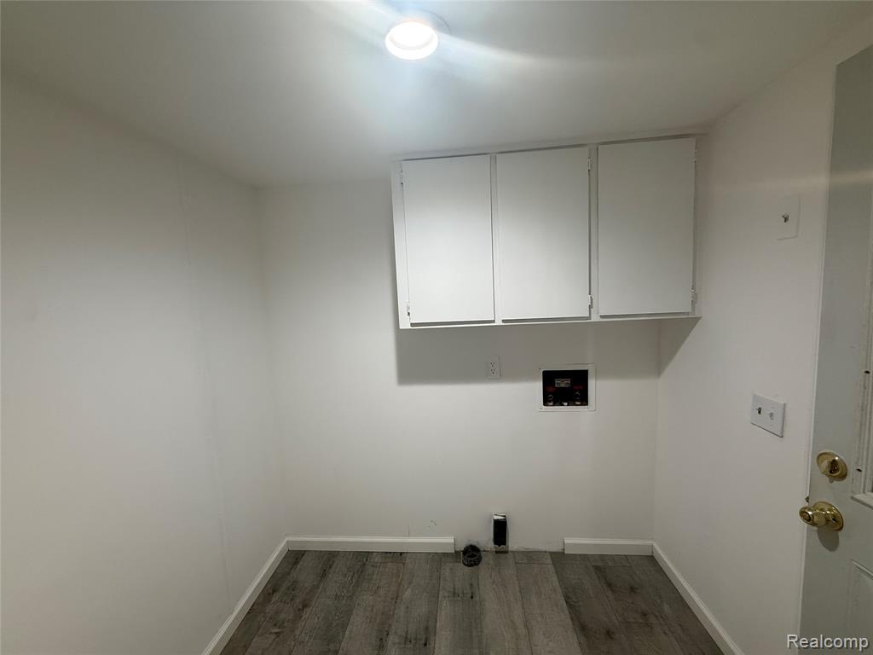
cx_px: 436
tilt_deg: -5.3
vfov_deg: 85.7
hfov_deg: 102.1
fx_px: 353
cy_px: 328
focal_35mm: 14
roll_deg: +2.9
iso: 160
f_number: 2.2
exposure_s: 1/120
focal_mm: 2.22
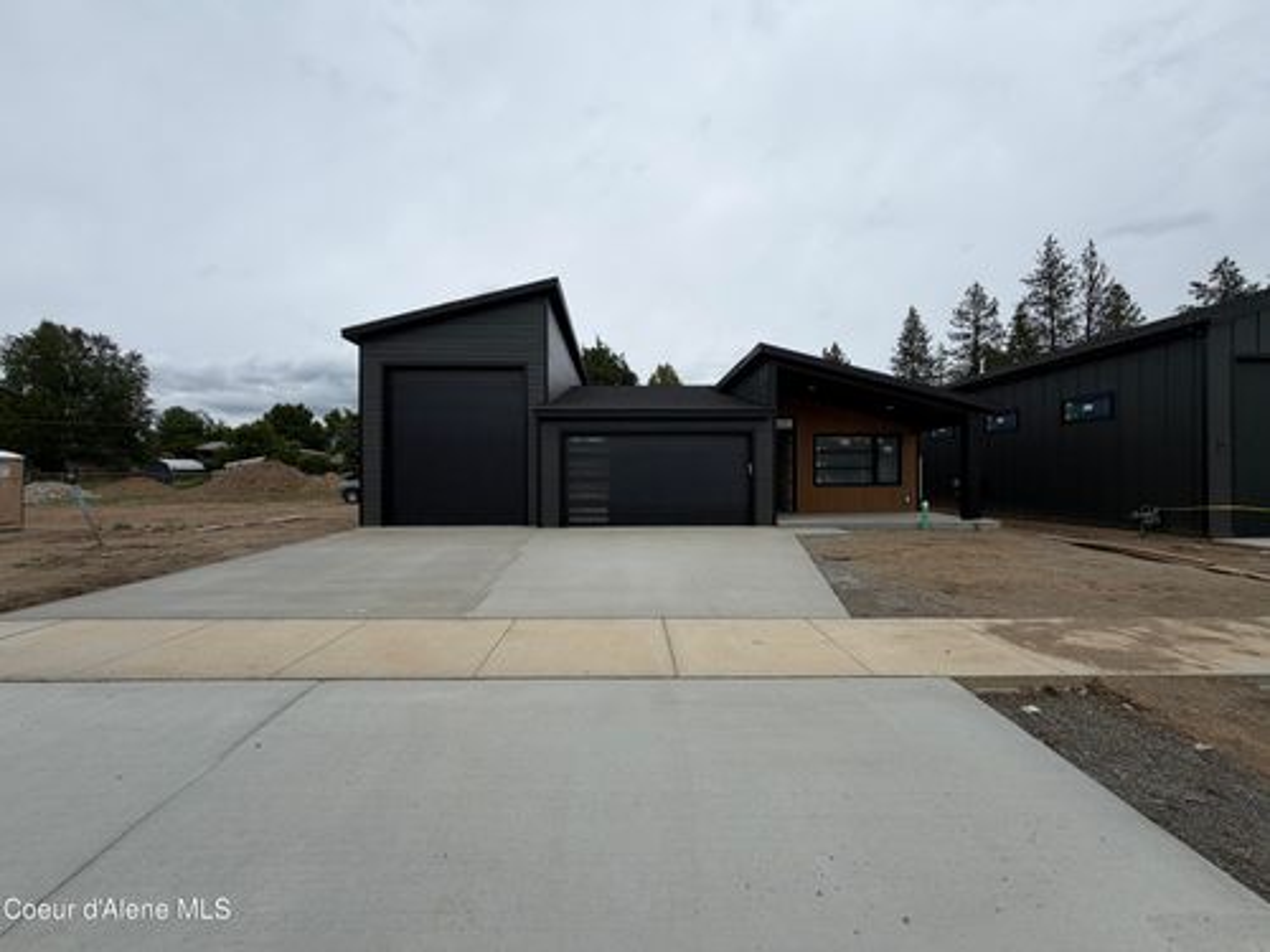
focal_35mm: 14
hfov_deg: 102.1
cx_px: 635
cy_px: 476
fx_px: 514
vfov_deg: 85.7
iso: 25
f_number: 2.2
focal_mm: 2.22
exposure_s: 1/1431
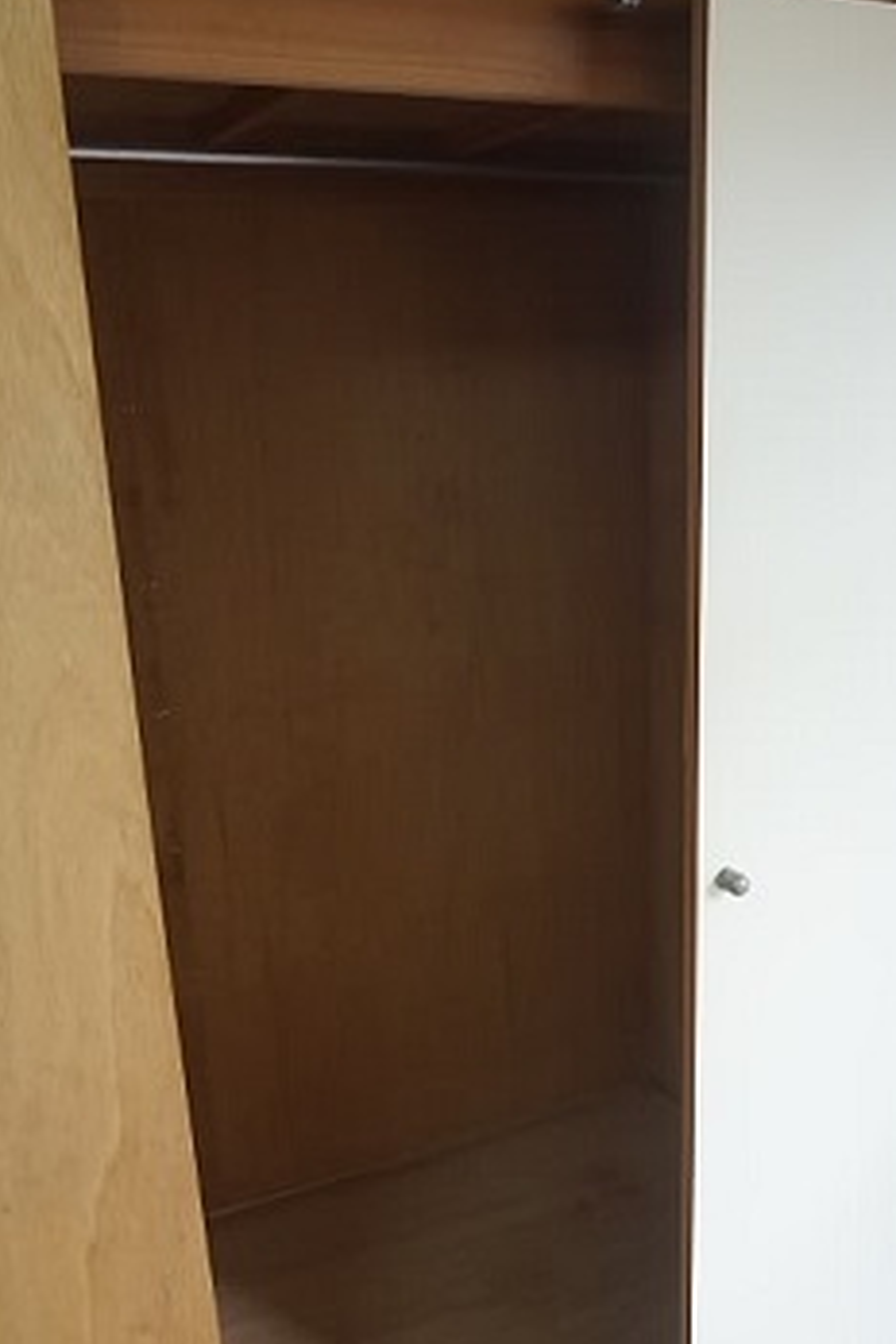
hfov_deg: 37.6
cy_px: 803
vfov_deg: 54.1
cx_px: 556
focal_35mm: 35
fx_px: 1307
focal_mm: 16
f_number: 4
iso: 1250
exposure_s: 1/160
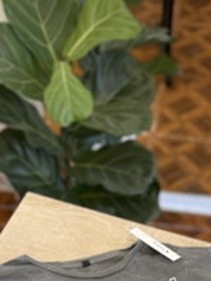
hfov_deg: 23.2
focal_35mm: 63
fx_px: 513
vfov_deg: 26.5
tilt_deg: -59.6
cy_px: 356
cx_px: 135
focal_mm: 6.76
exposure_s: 1/121
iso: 160
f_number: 1.78
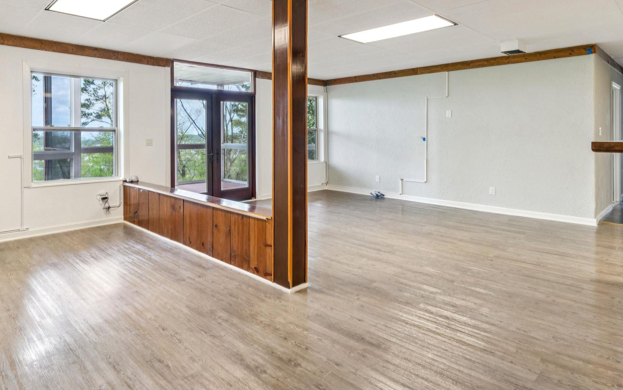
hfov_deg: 78.6
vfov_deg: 54.3
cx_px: 245
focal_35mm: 22
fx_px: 374
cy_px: 140
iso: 400
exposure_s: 1/8
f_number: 13
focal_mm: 14
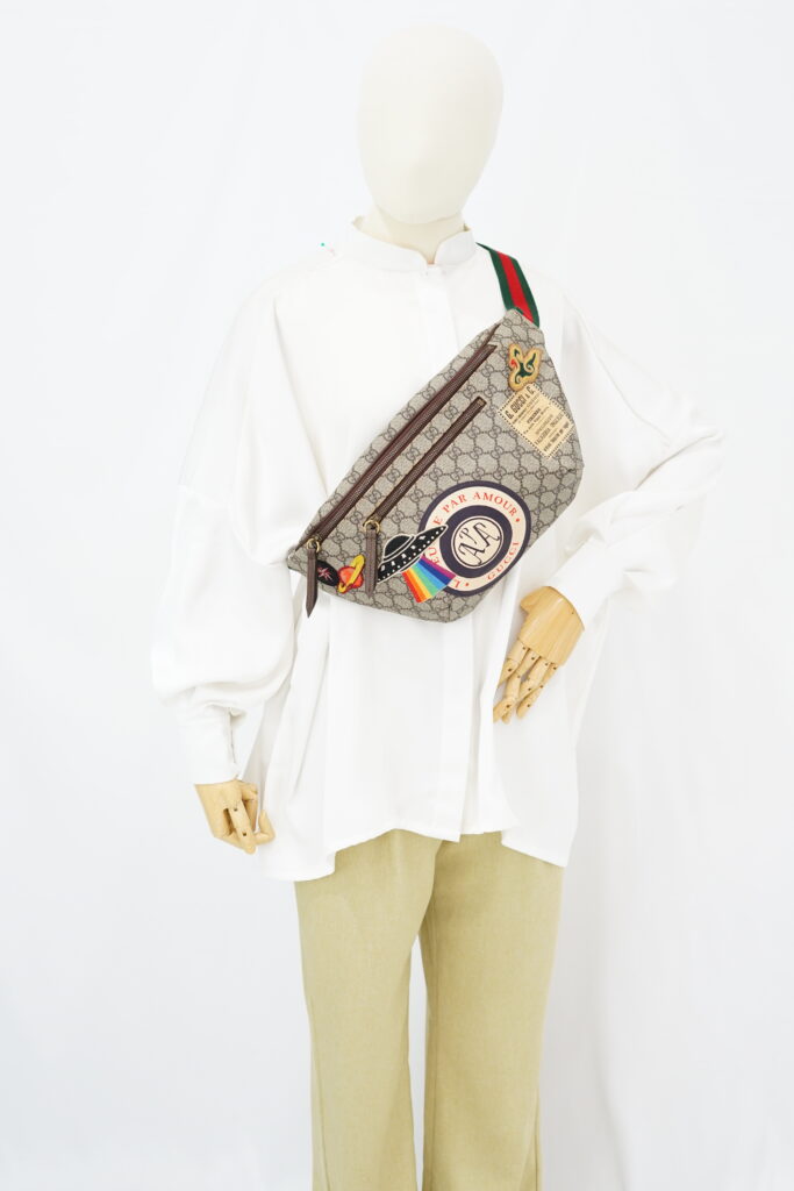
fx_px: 1653
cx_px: 397
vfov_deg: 39.6
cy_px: 596
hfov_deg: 27.0
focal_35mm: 50
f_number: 5
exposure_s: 1/13
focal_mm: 50
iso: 640
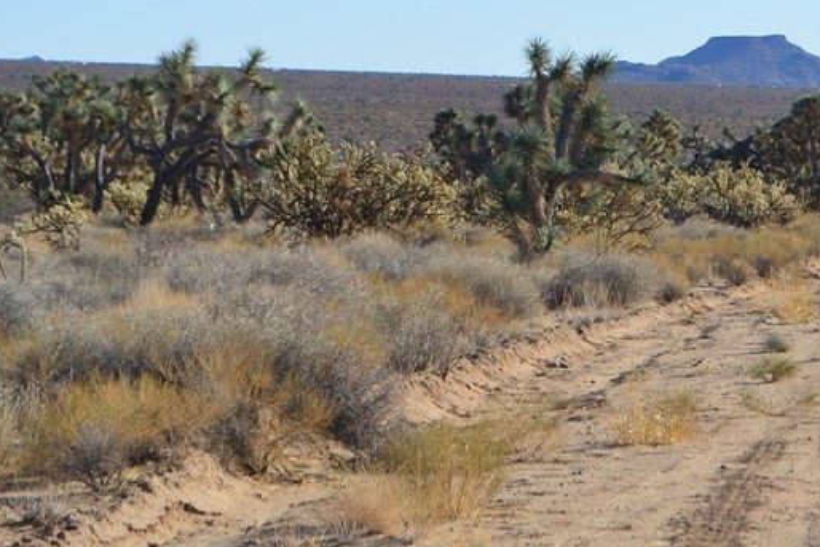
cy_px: 142
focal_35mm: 174
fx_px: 3965
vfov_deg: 7.9
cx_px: 846
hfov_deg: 11.7
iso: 200
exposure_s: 1/400
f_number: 10
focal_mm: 55
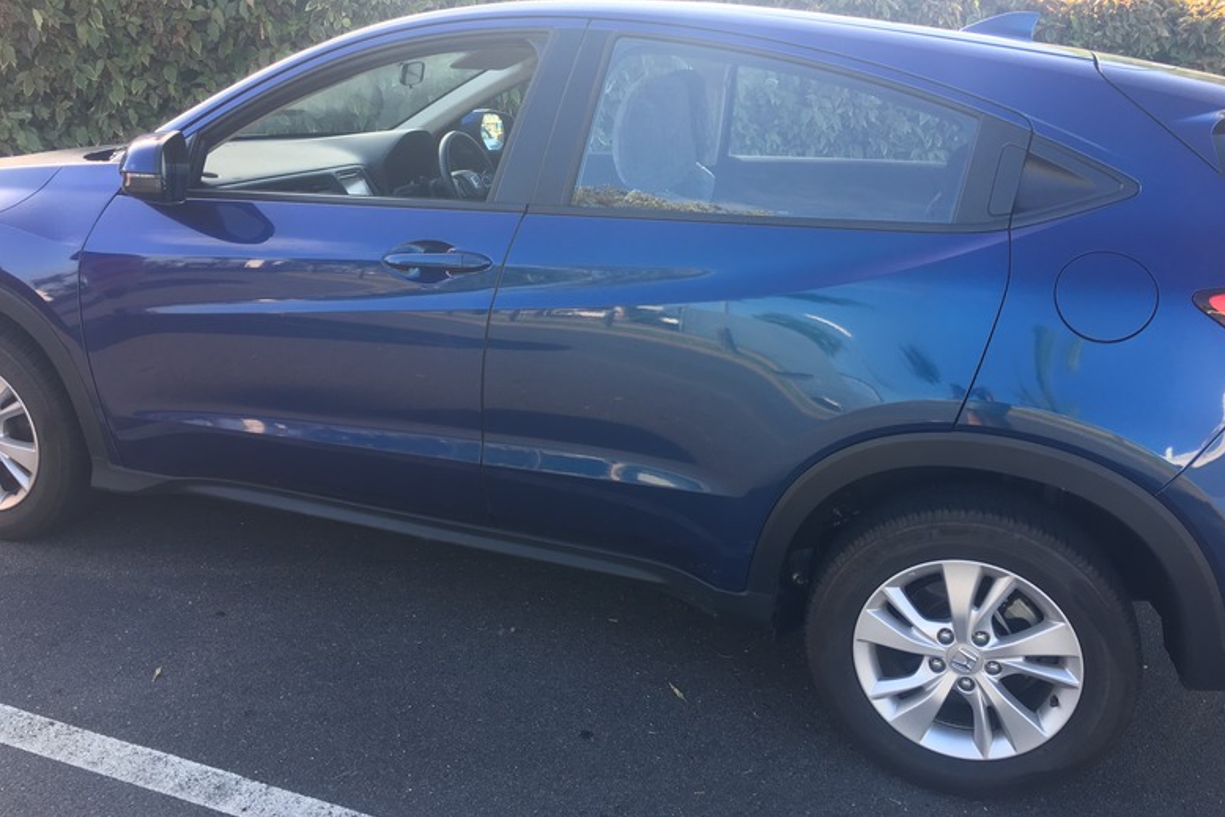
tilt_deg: -15.9
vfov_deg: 42.3
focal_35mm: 31
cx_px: 605
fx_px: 1055
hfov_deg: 60.3
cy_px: 368
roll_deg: -3.9
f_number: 2.2
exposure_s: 1/111
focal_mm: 4.15
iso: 25
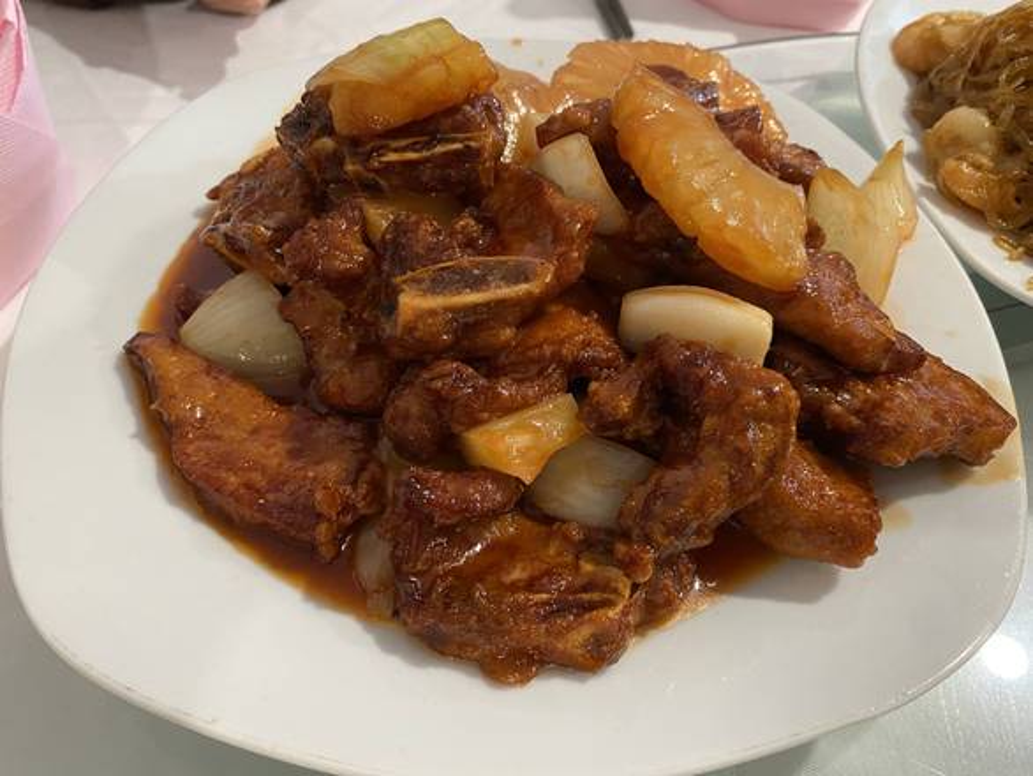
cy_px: 388
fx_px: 776
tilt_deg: -49.6
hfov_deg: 67.3
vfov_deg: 53.1
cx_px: 516
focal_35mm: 26
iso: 320
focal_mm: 4.25
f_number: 1.8
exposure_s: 1/50
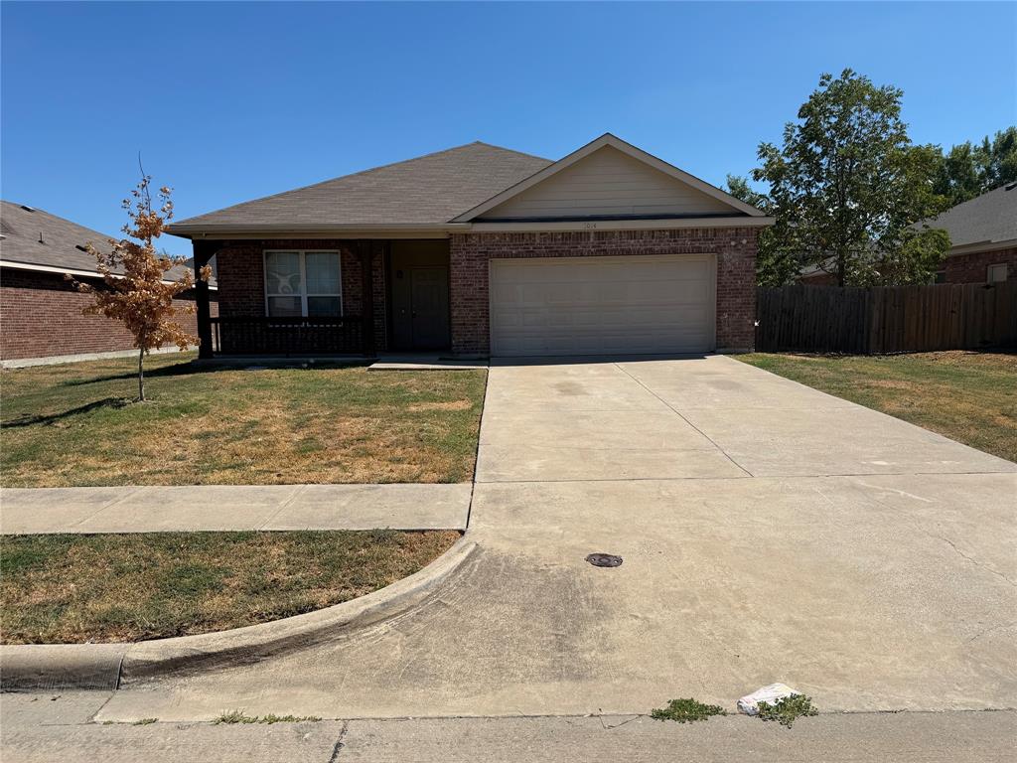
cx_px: 508
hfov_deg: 71.6
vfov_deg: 56.8
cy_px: 382
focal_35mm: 24
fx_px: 705
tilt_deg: -3.2
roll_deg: -1.0
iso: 80
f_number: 1.78
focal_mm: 6.76
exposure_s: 1/6711
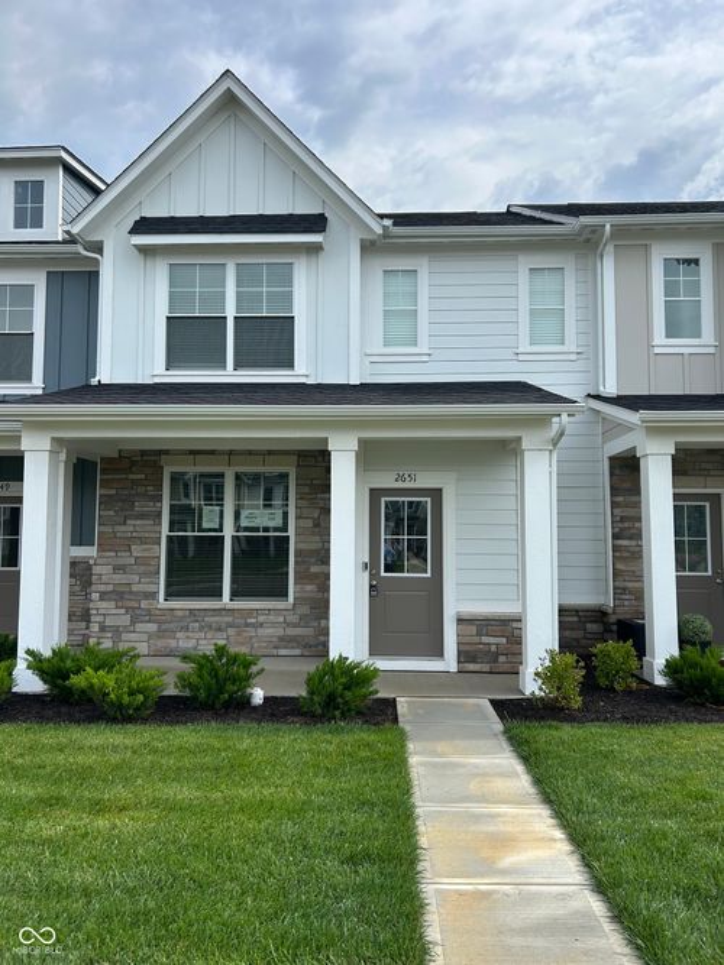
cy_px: 482
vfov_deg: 67.3
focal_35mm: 26
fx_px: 725
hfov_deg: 53.0
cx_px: 362
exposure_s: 1/3257
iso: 50
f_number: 1.5
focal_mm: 5.7
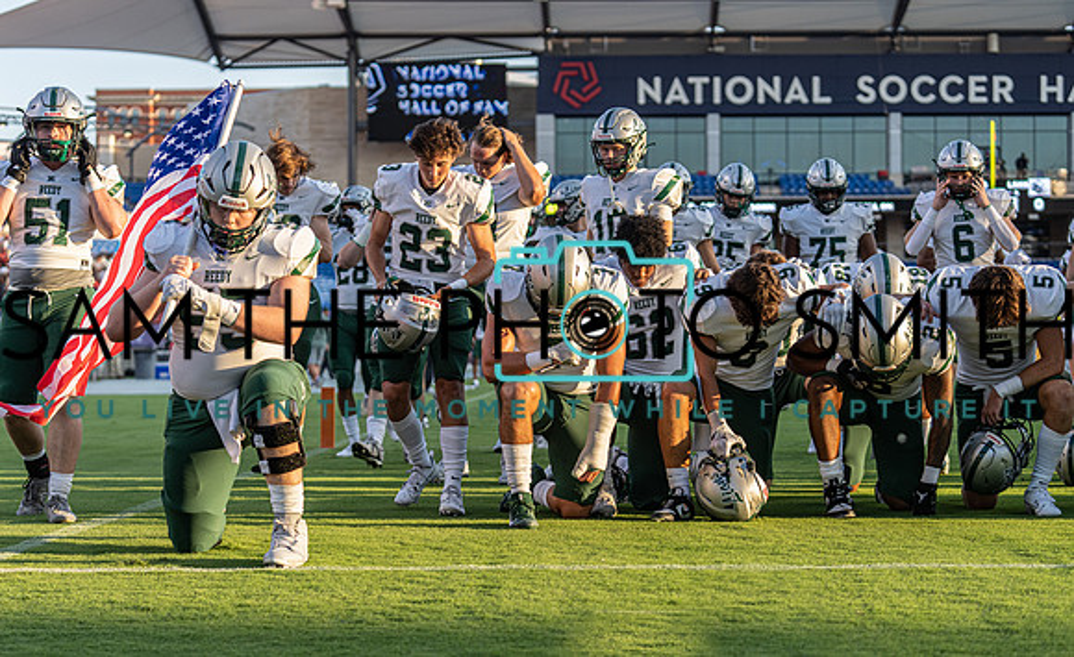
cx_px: 565
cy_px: 376
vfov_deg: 16.8
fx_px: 2228
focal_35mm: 77
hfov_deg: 27.1
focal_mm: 70
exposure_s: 1/1250
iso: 500
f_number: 3.2
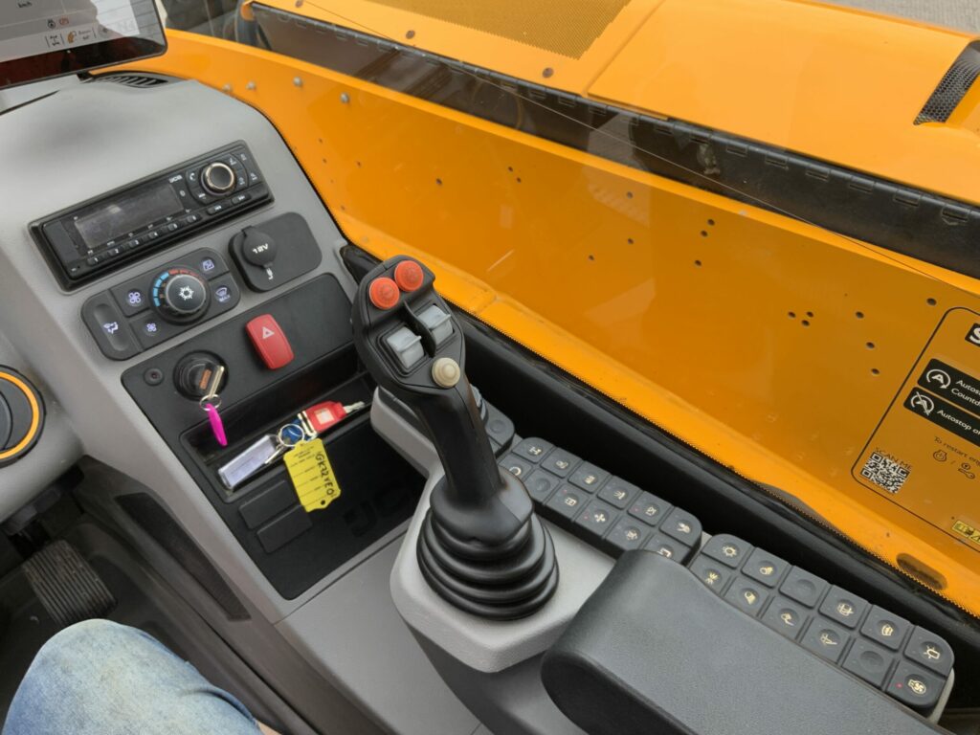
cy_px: 368
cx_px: 490
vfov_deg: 48.2
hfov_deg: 61.7
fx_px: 821
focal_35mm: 29
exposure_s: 1/149
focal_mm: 3
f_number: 1.8
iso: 16
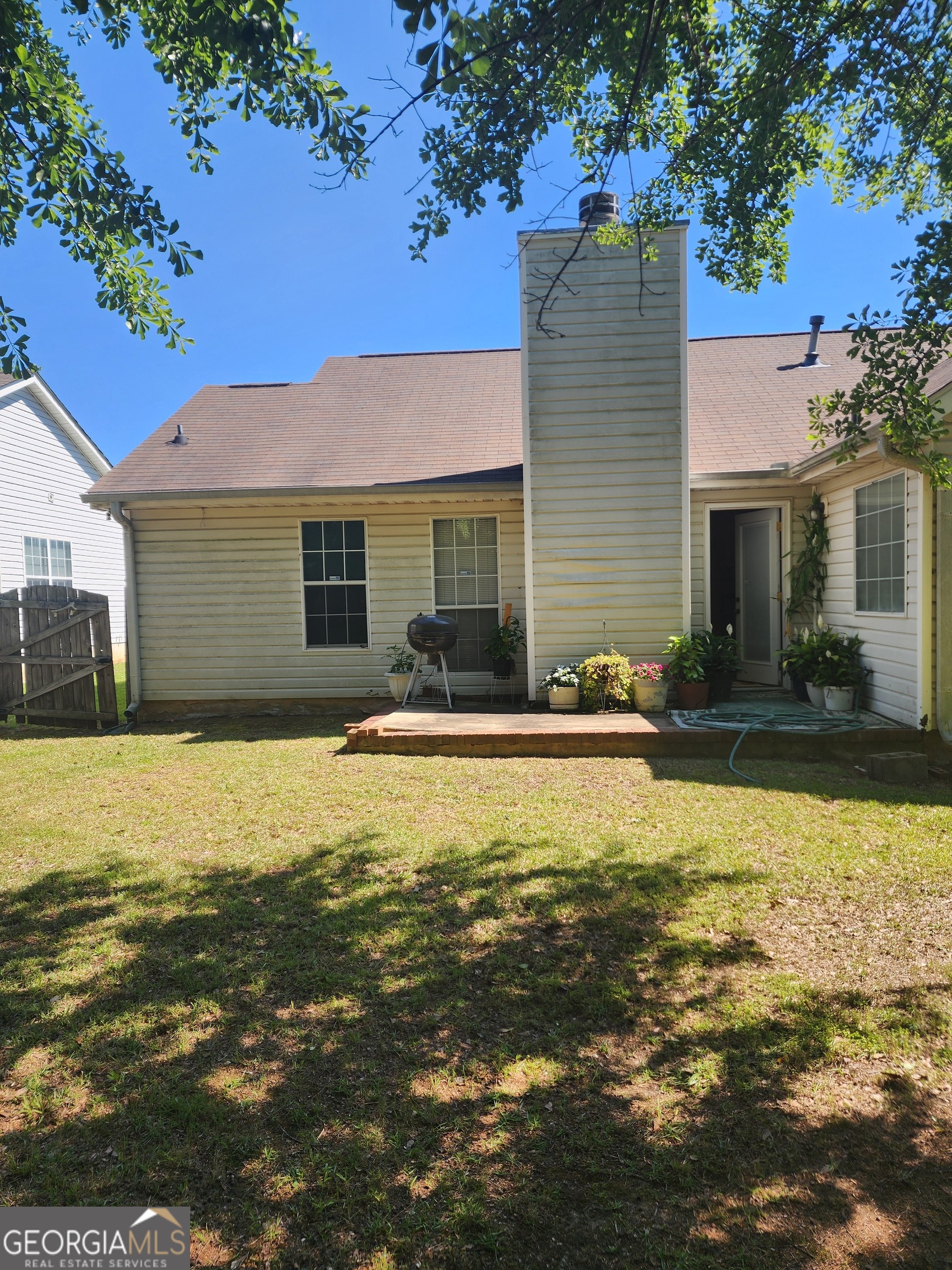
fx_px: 843
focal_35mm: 23
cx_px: 476
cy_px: 635
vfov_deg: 73.9
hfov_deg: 58.9
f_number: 1.8
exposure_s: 1/449
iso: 12
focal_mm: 6.4
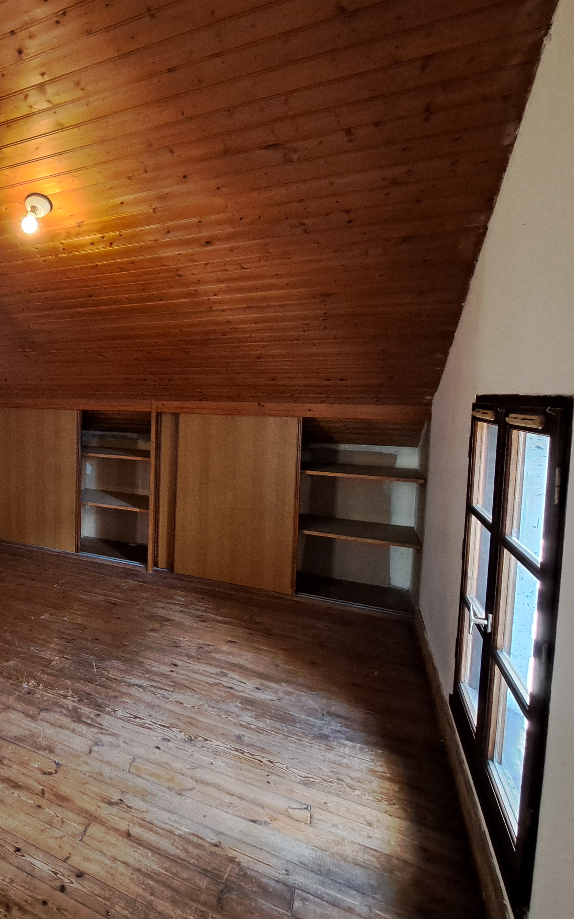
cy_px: 428
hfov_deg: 51.3
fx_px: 501
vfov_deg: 84.9
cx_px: 38
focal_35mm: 20
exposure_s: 1/50
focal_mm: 1.74
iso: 250
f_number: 2.2
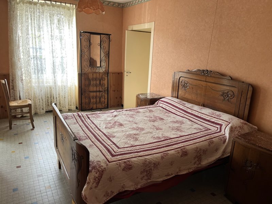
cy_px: 102
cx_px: 136
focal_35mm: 26
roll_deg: -2.5
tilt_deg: -15.6
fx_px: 204
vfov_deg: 53.1
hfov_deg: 67.3
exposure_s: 1/121
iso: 125
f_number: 1.6
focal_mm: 5.1
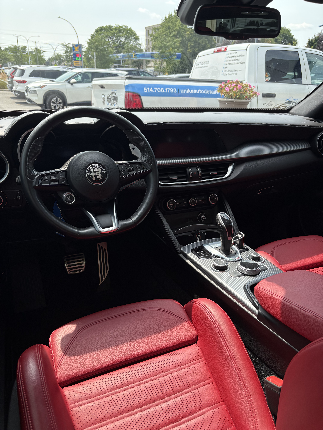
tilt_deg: -23.2
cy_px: 215
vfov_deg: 67.3
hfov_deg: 53.1
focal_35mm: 26
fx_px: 323
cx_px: 162
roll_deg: -2.3
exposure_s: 1/673
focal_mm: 5.96
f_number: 1.6
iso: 64
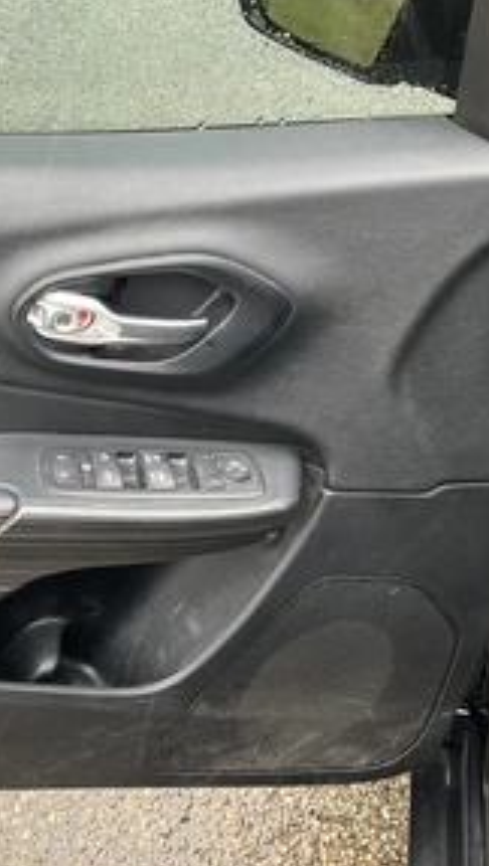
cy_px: 441
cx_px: 9
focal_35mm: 44
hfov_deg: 25.9
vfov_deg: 46.4
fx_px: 1012
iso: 64
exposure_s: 1/66
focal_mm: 3
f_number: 1.8
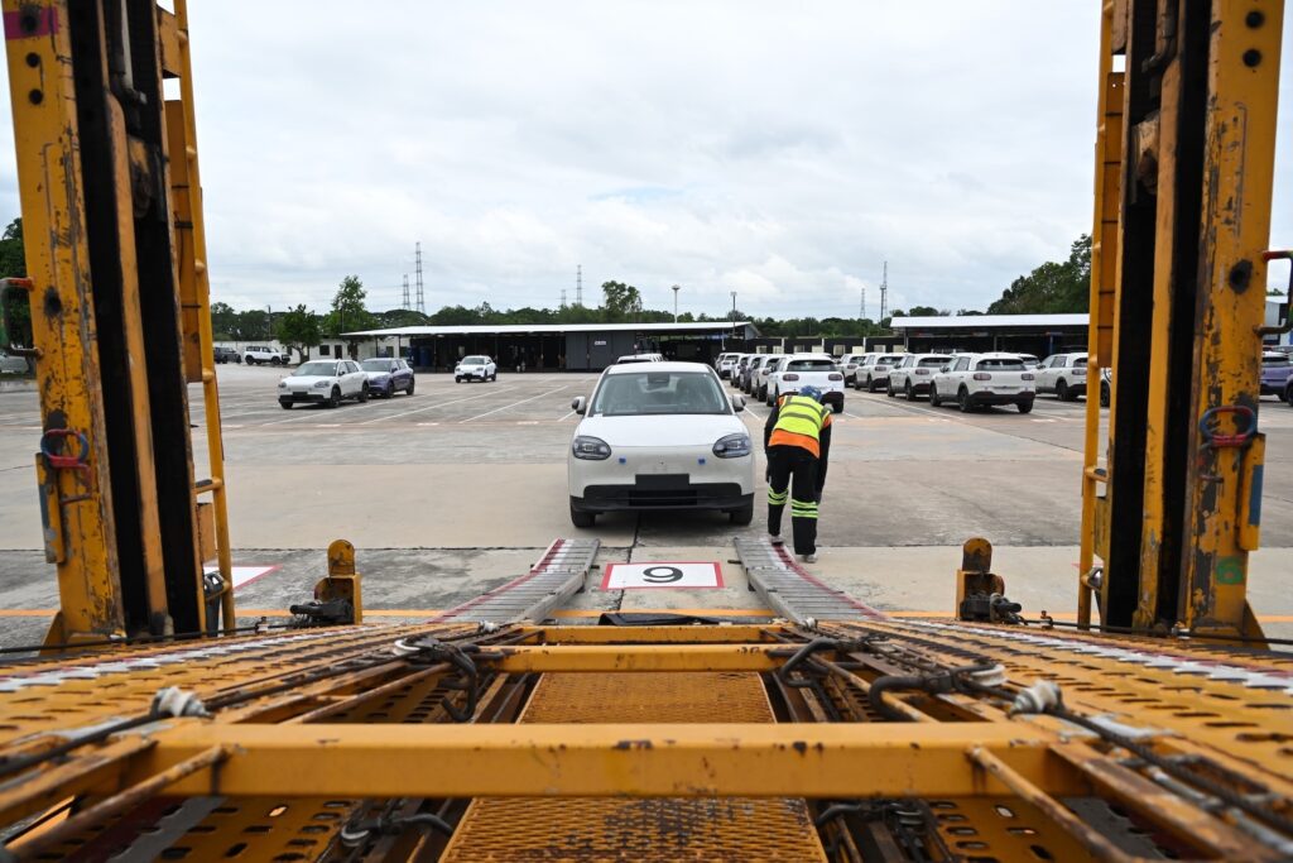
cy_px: 432
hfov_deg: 73.7
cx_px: 646
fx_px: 862
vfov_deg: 53.1
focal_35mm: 24
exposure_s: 1/500
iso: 100
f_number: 5.6
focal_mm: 24
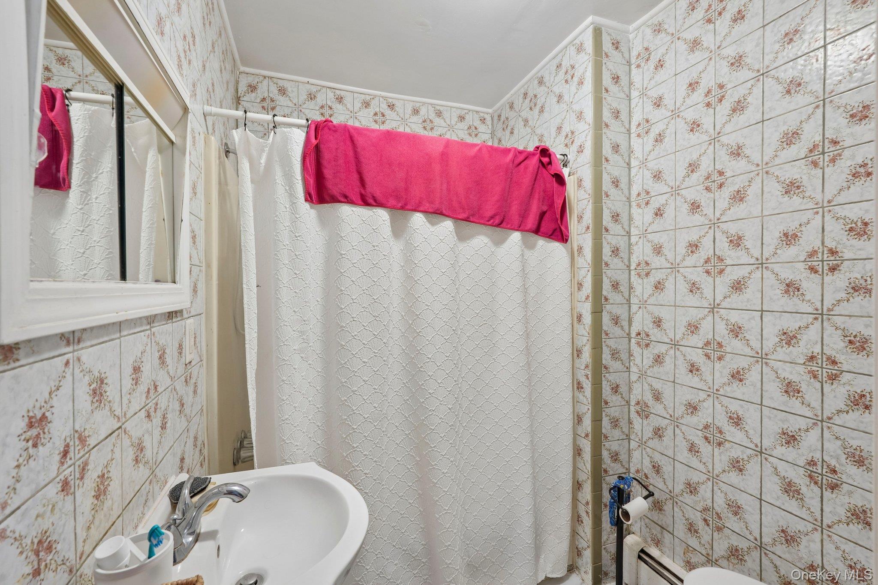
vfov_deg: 73.7
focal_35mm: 16
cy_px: 292
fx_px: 390
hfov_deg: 96.7
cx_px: 439
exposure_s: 1/2.5
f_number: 9
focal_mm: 16
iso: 400
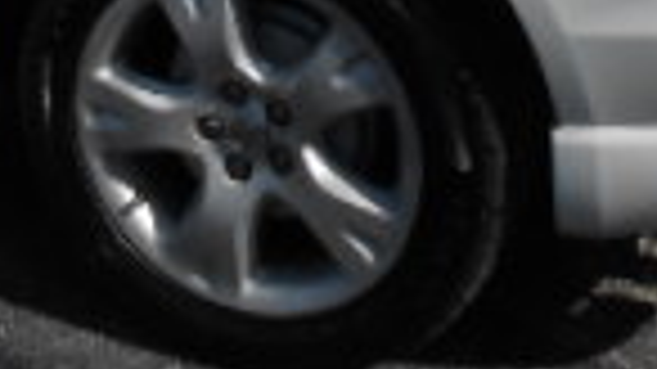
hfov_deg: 17.0
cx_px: 14
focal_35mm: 124
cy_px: -590
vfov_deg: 8.7
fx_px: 2159
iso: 80
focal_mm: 4.6
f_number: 3.5
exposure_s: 1/1500
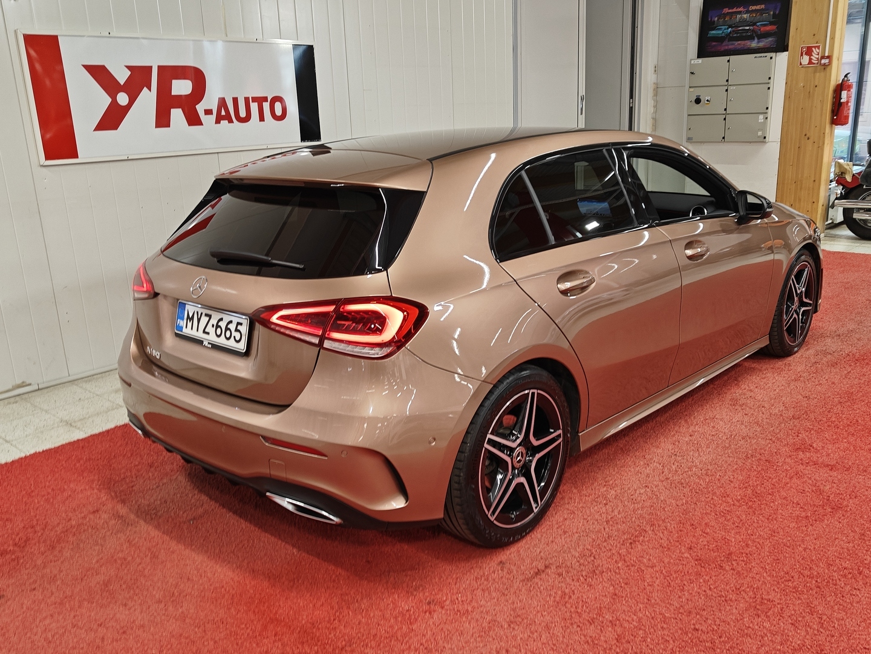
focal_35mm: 31
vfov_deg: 45.4
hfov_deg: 58.4
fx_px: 780
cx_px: 436
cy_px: 327
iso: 100
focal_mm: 5.59
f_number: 1.8
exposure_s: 1/60
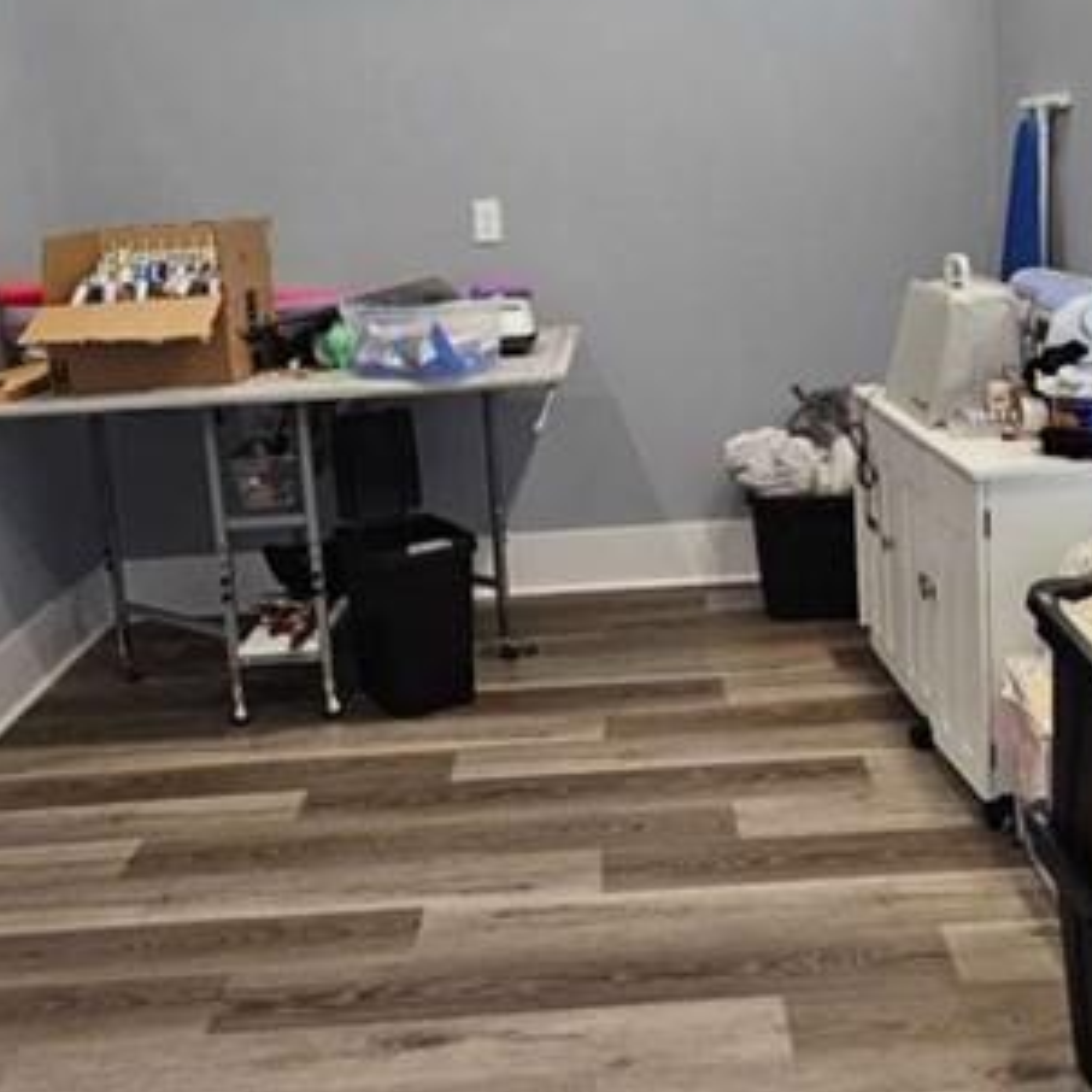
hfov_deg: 42.7
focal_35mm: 39
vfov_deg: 42.3
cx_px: 626
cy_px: 369
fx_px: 1392
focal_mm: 2.2
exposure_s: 1/60
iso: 160
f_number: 2.2
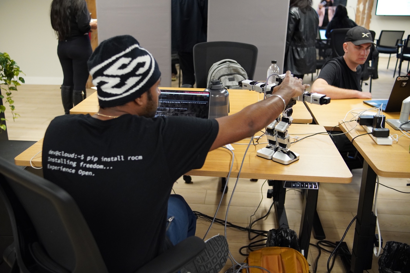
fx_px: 393
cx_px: 205
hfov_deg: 55.1
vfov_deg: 38.3
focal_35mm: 34
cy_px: 136
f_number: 2.2
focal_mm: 23
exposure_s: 1/160
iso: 1600
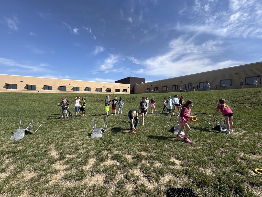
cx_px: 131
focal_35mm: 14
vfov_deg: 85.7
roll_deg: +0.3
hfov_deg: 102.1
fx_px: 106
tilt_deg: +0.0
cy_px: 98
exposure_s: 1/1927
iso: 50
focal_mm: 2.22
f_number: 2.2
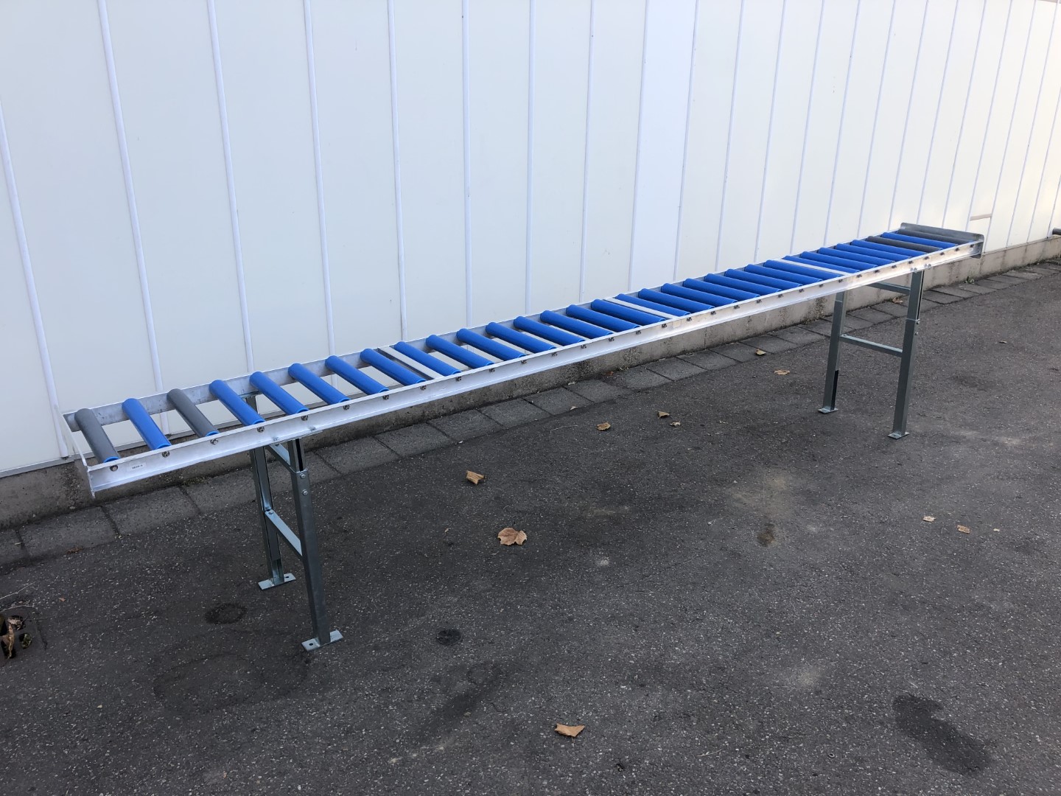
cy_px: 398
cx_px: 530
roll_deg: -1.7
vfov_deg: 49.7
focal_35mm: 28
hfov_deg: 63.4
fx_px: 858
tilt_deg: -21.2
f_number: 1.8
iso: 20
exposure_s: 1/355
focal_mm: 4
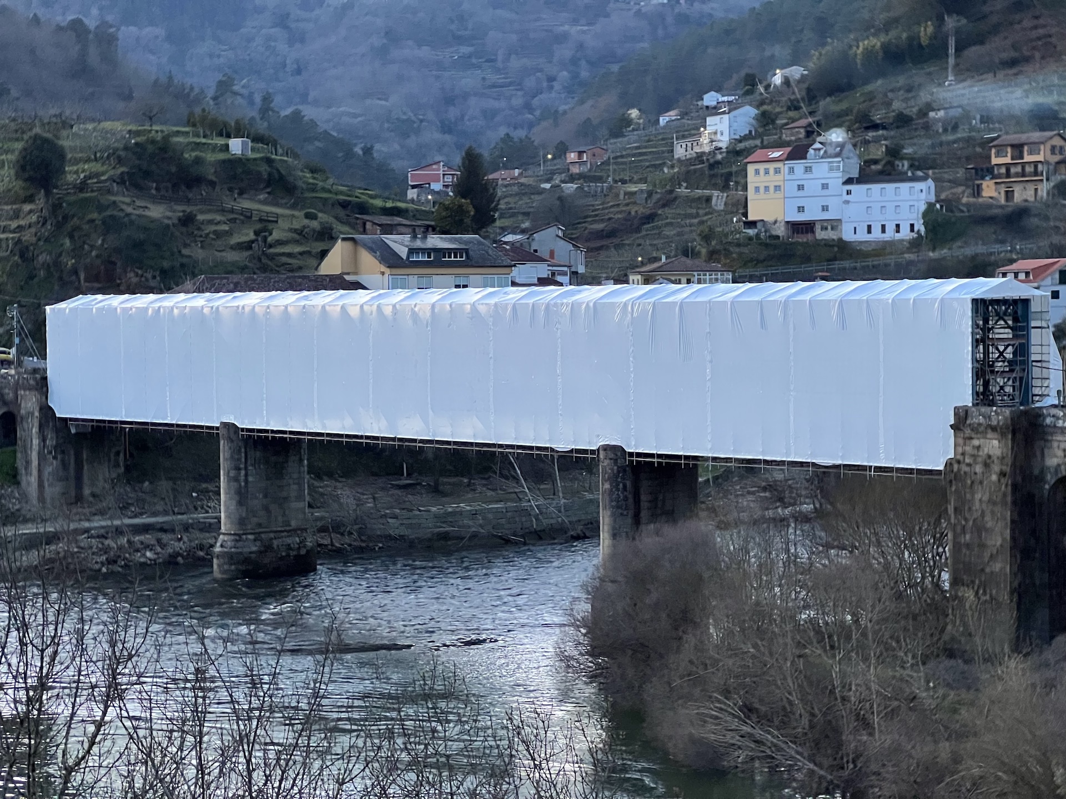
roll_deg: +0.5
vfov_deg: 19.1
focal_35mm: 77
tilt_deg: -2.4
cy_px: 400
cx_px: 533
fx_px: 2371
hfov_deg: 25.3
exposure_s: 1/35
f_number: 2.8
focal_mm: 9
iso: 1000
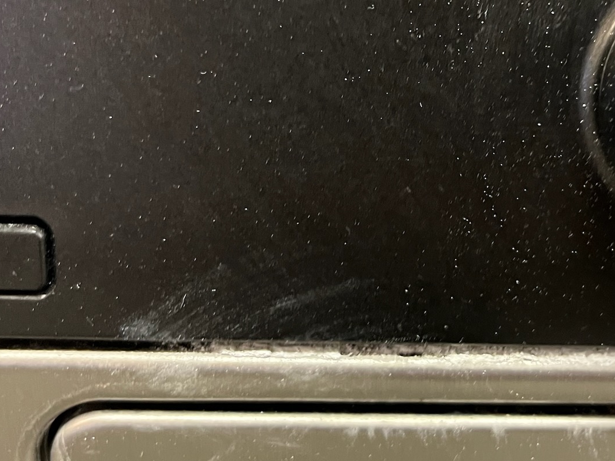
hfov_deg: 38.0
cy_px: 138
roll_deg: -1.6
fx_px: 888
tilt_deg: -18.2
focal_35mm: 50
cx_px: 381
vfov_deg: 28.8
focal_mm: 5.1
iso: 500
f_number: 1.6
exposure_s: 1/33
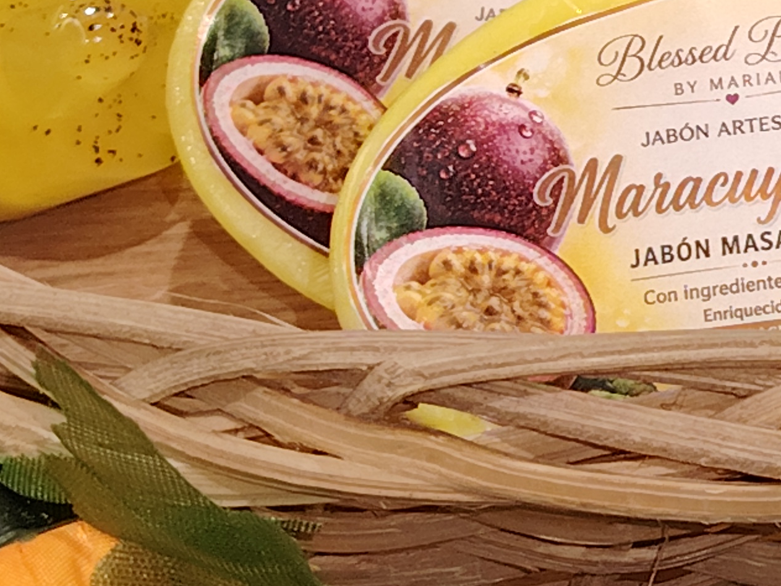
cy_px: -113
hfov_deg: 12.7
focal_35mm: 152
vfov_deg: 9.6
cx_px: 958
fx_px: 3429
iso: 544
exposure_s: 1/30
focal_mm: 5.25
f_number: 1.75
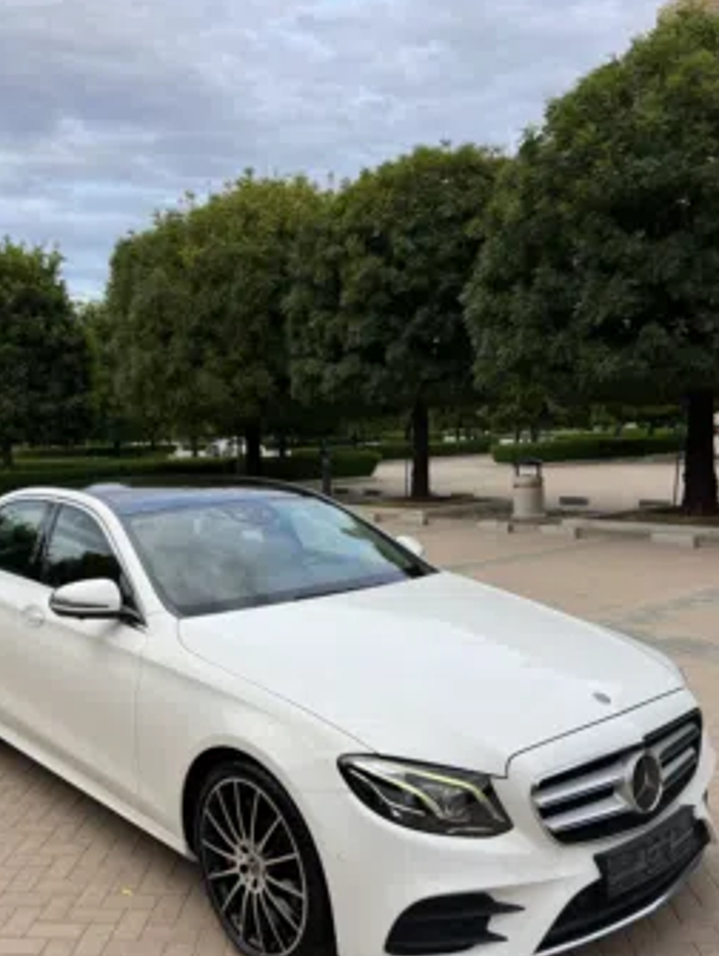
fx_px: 857
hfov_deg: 45.4
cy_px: 508
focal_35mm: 31
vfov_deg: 58.3
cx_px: 308
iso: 50
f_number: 1.5
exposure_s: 1/308
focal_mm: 5.7
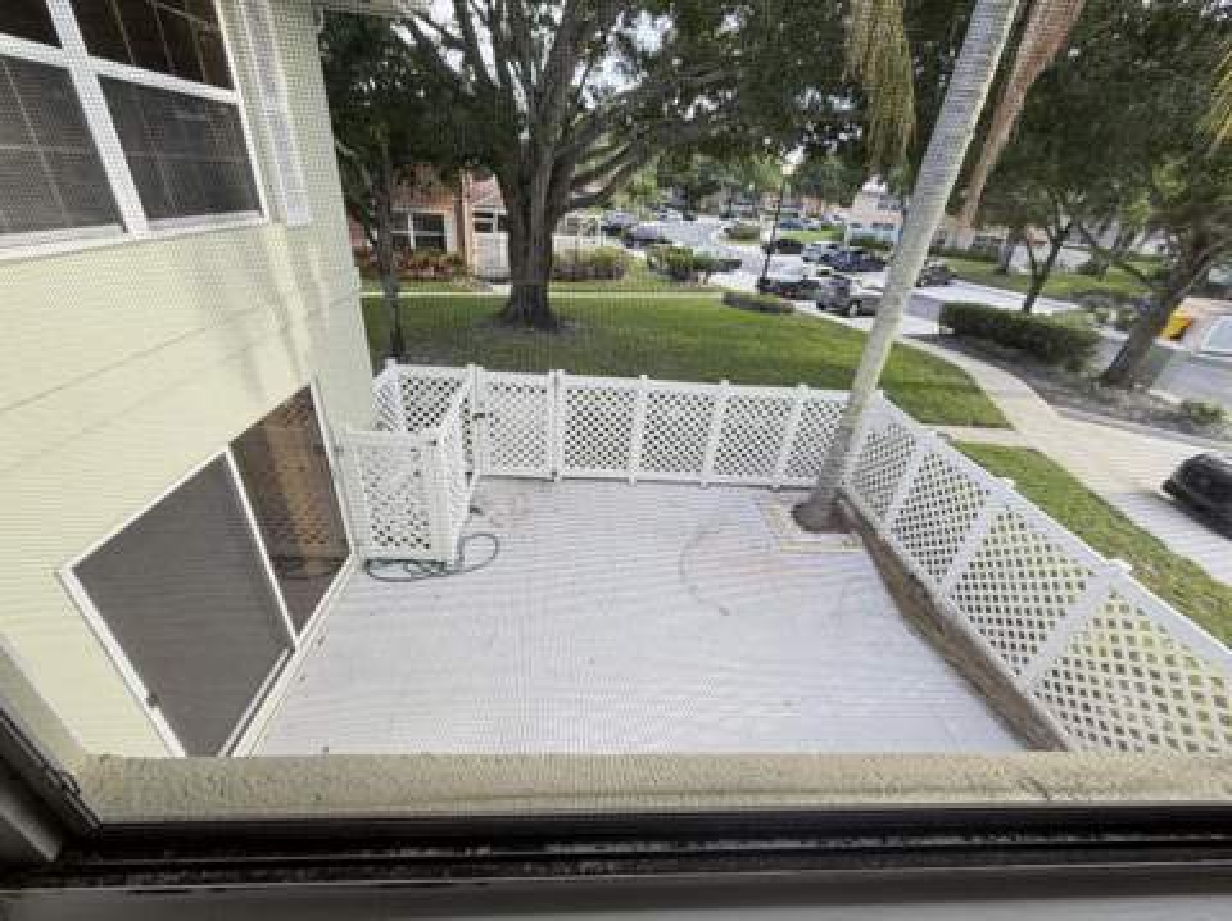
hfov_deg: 102.1
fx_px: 498
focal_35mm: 14
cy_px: 460
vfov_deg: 85.6
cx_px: 616
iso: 64
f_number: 2.2
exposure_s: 1/121
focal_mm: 2.22
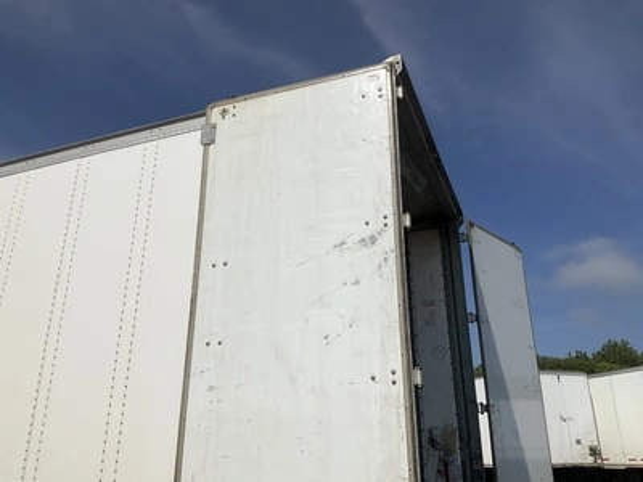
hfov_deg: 61.7
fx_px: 539
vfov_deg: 48.2
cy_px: 241
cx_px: 322
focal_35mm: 29
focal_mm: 3
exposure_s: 1/8621
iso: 25
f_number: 1.8
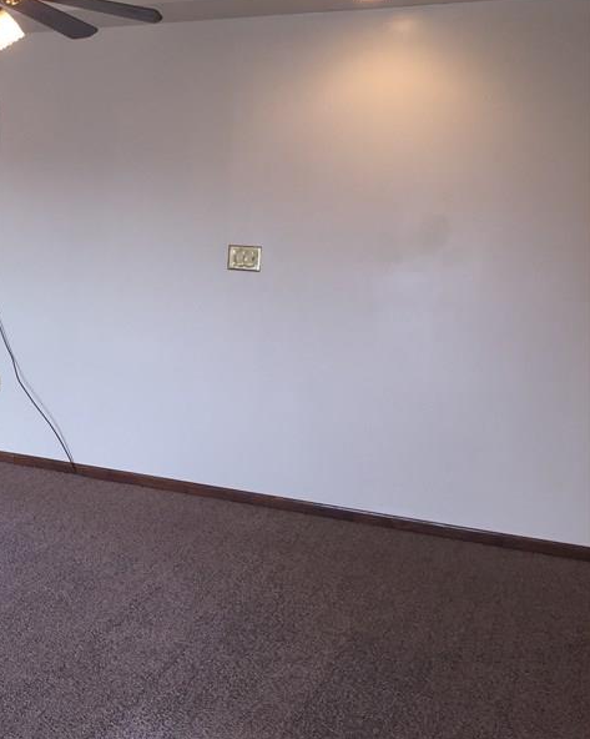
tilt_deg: -8.2
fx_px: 1070
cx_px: -46
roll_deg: -1.3
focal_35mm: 49
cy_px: 322
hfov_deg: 28.3
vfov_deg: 38.0
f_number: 2.2
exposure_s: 1/41
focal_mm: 4.15
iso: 32
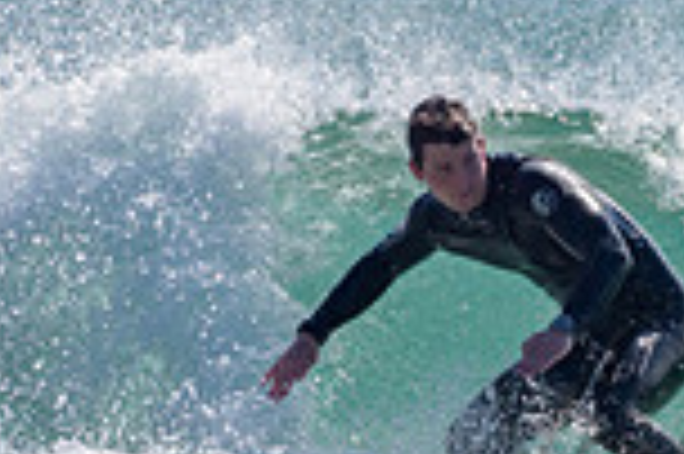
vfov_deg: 0.6
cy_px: 219
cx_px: 663
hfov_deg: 0.9
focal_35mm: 2347
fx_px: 44544
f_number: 5.6
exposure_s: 1/2000
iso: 125
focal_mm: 500
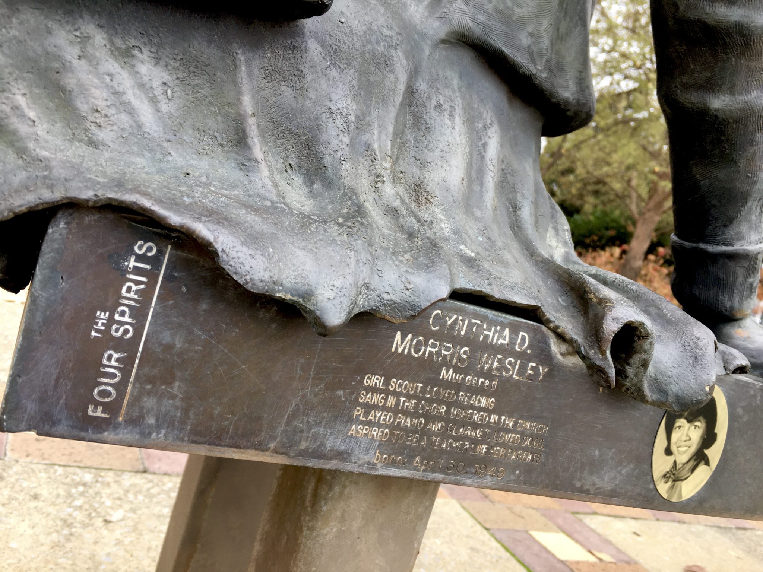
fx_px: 639
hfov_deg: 61.7
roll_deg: -17.1
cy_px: 286
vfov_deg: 48.2
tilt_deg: -4.5
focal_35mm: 29
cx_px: 382
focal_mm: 4.15
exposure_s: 1/120
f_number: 2.2
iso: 40
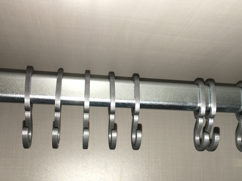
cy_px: 126
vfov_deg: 33.2
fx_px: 301
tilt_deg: +10.6
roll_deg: -0.2
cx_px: 146
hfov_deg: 43.6
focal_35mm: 43
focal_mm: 4.15
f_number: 2.2
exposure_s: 1/20
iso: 25
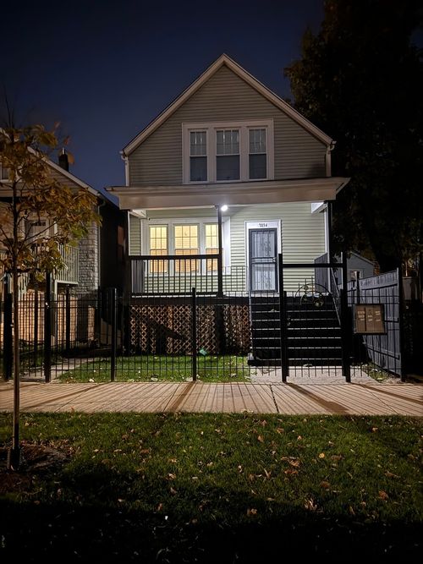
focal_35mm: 24
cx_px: 212
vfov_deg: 71.6
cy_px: 282
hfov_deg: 56.8
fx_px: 391
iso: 1600
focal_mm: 6.76
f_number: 1.78
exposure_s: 1/9
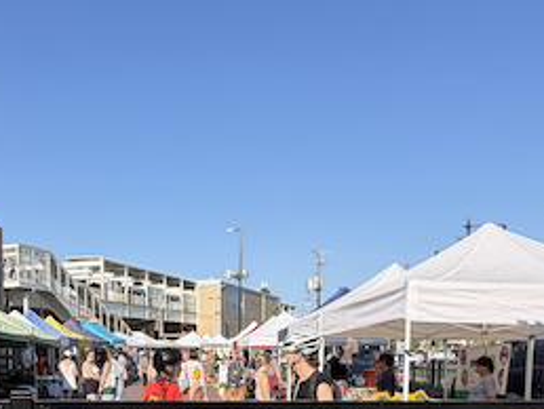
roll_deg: +0.3
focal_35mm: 39
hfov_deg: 47.6
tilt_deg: -4.6
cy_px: 401
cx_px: 224
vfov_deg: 33.9
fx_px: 613
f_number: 2.2
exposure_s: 1/770
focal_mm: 2.22
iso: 32
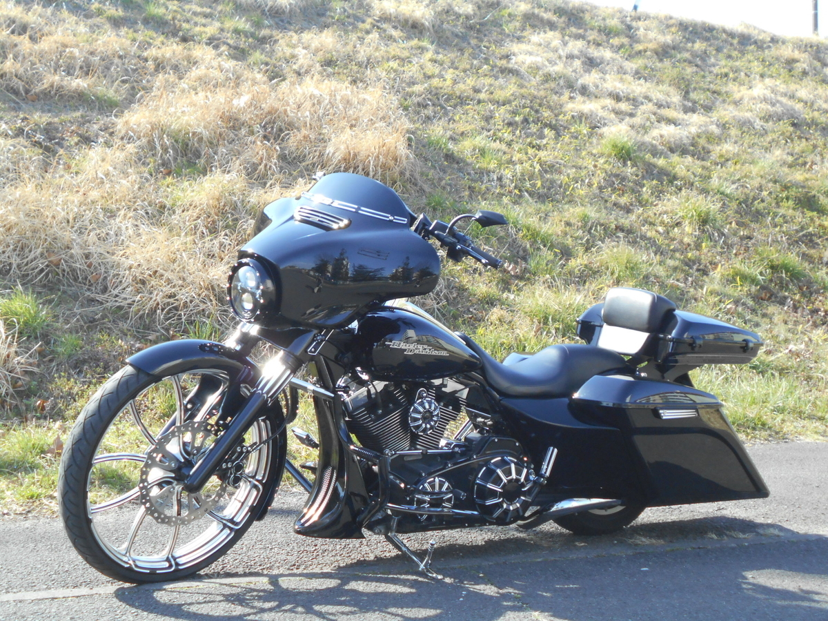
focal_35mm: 50
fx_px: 1196
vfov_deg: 29.1
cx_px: 414
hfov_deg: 38.2
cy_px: 310
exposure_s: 1/250
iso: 160
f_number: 4.5
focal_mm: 8.8
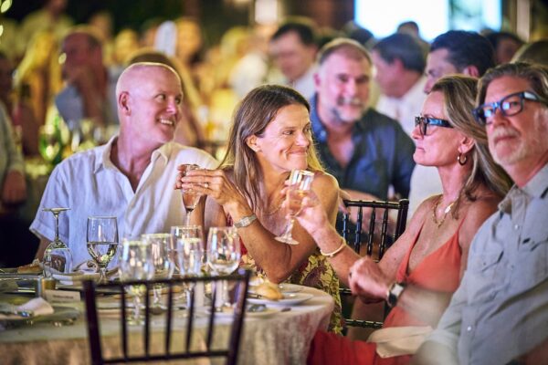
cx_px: 274
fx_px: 3044
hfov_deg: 10.3
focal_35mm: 200
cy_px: 182
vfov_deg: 6.9
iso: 3200
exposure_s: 1/80
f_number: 2.8
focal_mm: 200
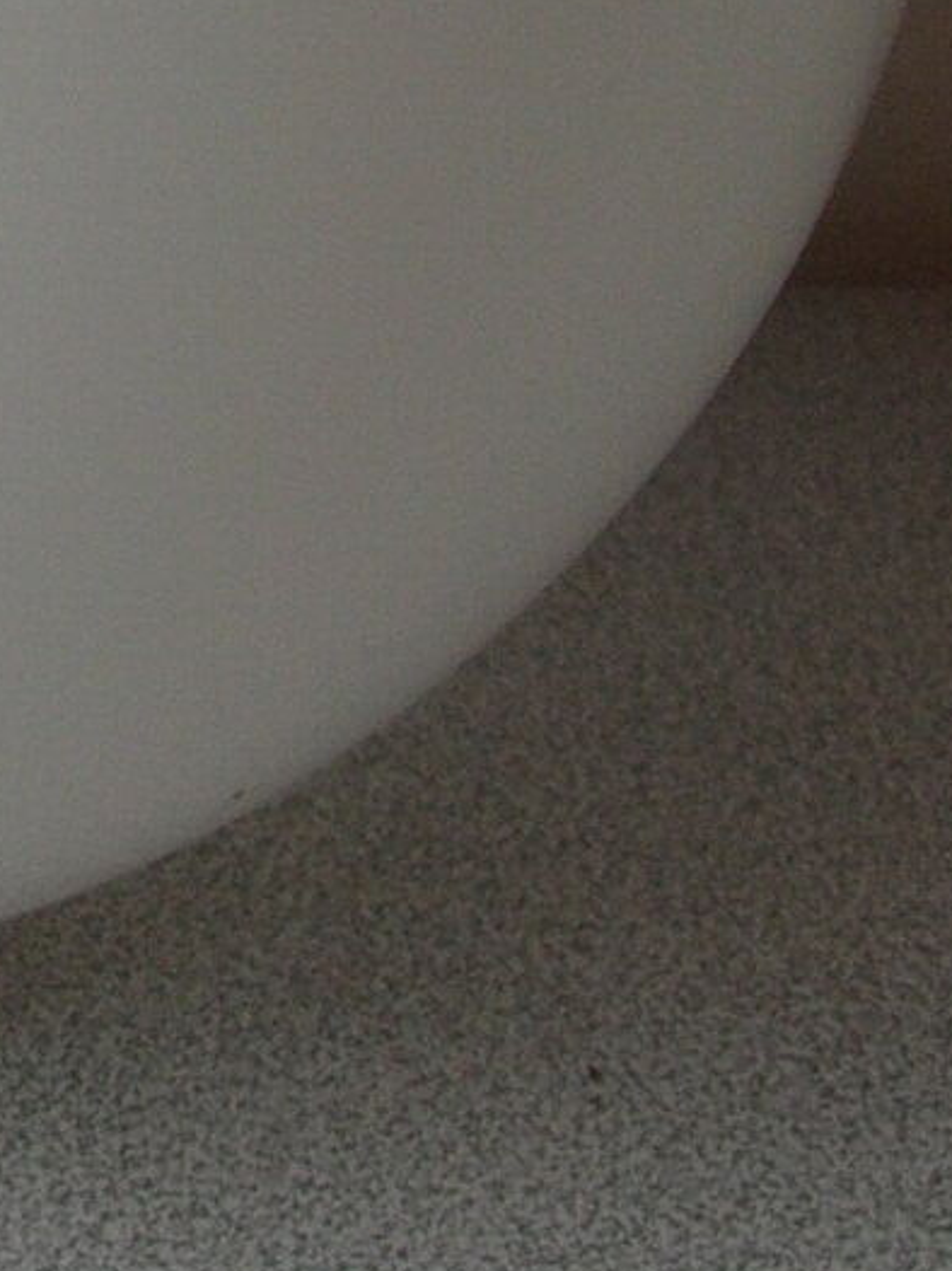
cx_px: -373
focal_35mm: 133
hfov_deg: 10.8
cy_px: -338
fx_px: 4881
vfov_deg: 14.3
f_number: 2.8
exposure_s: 1/26.3
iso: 50
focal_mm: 5.8
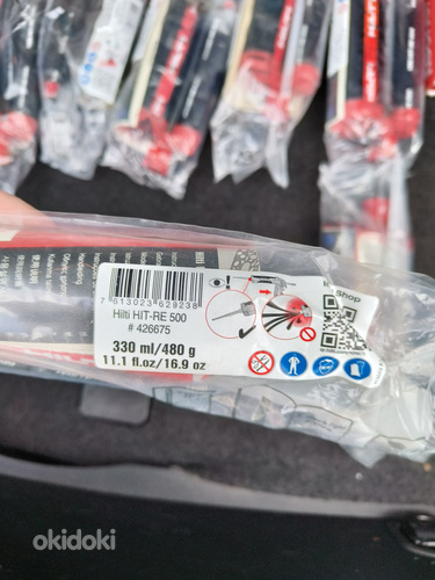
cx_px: 218
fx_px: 402
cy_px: 290
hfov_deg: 56.8
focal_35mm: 24
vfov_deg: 71.6
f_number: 1.8
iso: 50
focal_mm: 5.59
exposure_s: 1/215
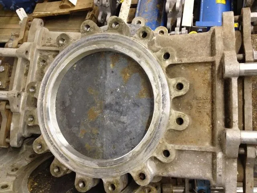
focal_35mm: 35
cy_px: 96
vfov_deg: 40.7
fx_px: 260
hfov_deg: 52.6
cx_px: 128
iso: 250
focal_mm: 4.28
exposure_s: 1/20
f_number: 2.4
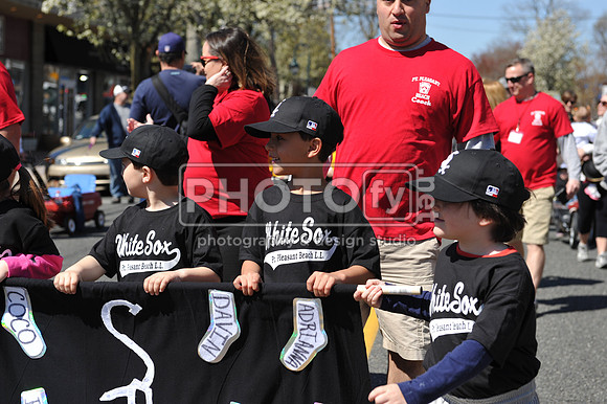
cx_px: 304
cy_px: 202
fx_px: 1180
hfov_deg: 28.9
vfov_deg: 19.4
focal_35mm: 70
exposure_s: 1/800
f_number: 5
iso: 200
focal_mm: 70
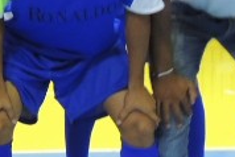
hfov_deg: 16.4
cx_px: -131
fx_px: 732
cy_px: 34
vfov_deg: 12.2
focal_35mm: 112
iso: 400
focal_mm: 4.3
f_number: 3
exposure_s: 1/8
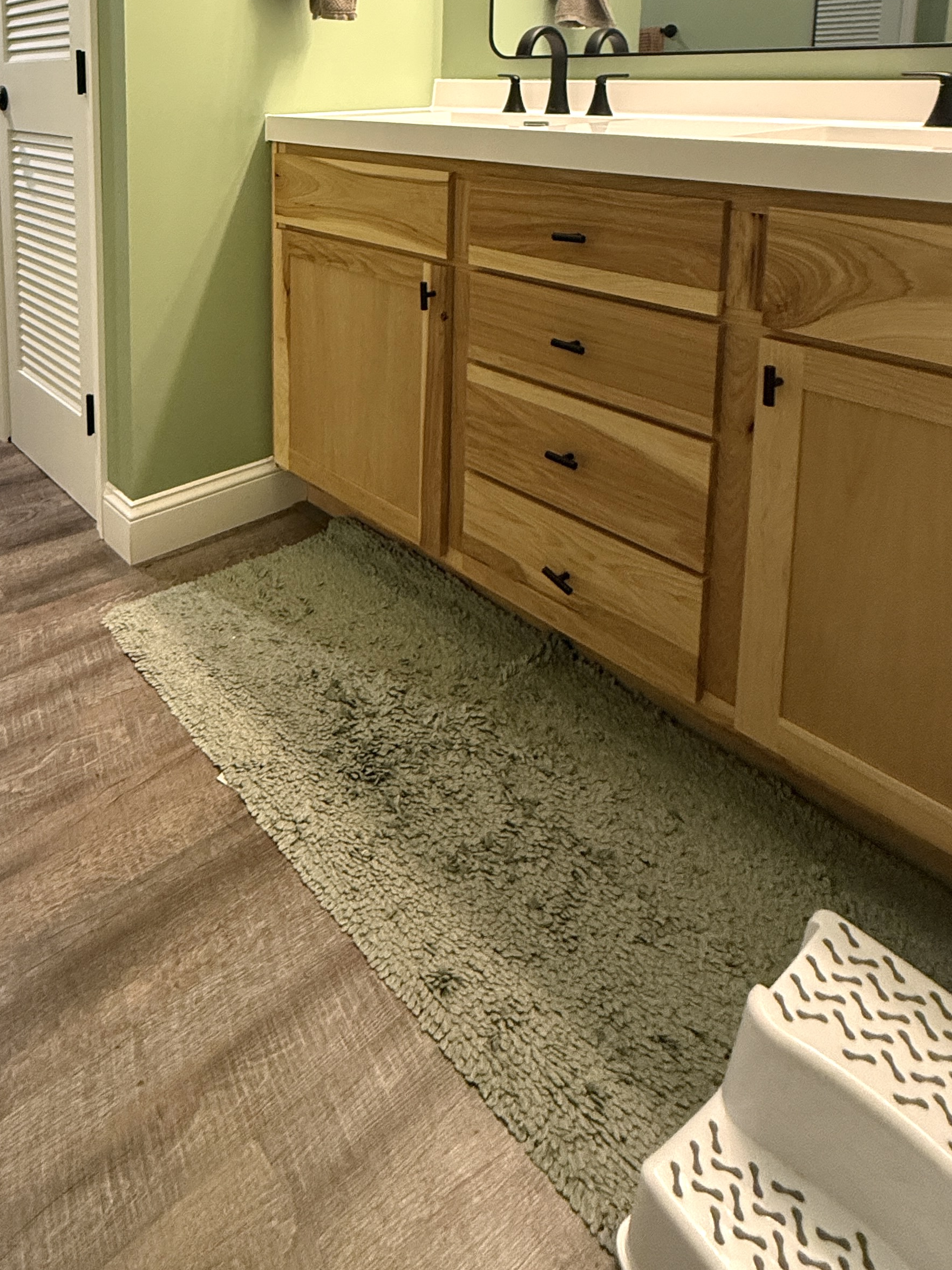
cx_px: 198
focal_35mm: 24
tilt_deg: -6.4
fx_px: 880
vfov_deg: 63.0
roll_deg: +0.7
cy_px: 191
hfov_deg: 53.3
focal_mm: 2.22
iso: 250
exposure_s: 1/60
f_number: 2.2
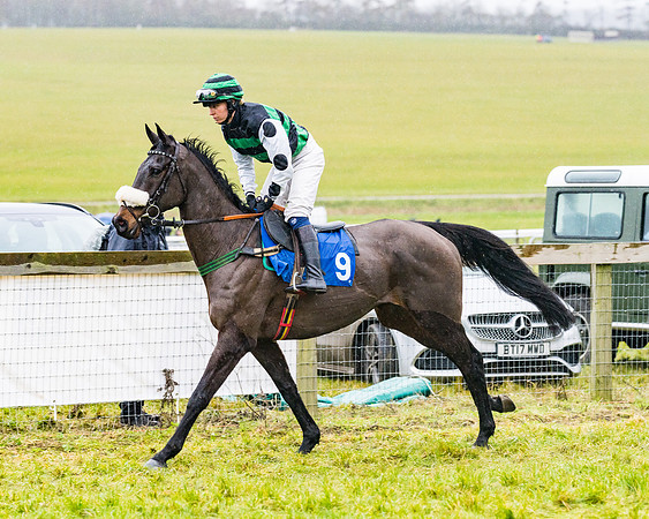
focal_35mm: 170
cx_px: 361
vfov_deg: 9.1
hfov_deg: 11.4
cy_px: 256
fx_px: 3261
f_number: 4
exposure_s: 1/1000
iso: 1600
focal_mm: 135
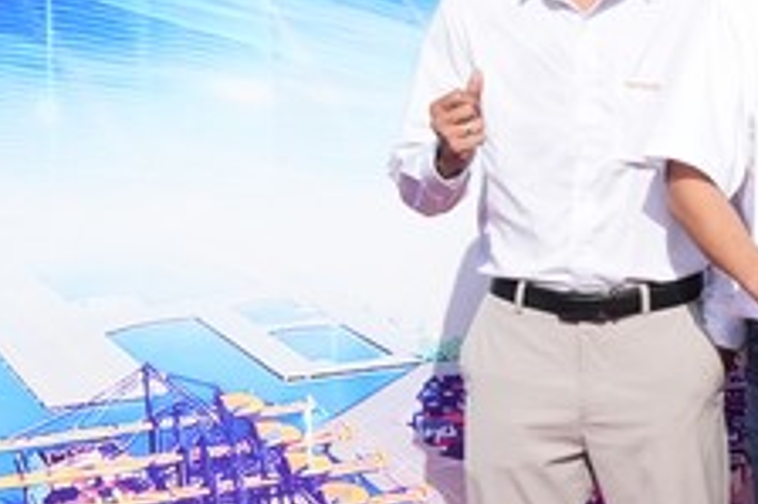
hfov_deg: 10.3
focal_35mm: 183
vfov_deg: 7.4
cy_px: -66
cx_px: 1560
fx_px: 3860
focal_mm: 37.3
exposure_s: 1/640
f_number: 8
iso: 250
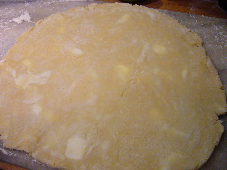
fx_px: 230
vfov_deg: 40.7
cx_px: 114
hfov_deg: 52.6
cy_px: 85
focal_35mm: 35
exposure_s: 1/15
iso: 125
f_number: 2.8
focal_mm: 5.8
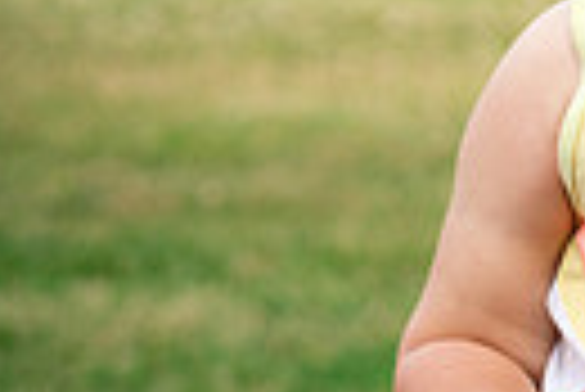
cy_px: 164
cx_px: 1210
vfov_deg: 3.6
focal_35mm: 380
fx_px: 6182
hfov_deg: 5.3
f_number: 6.3
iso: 640
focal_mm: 85
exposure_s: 1/400
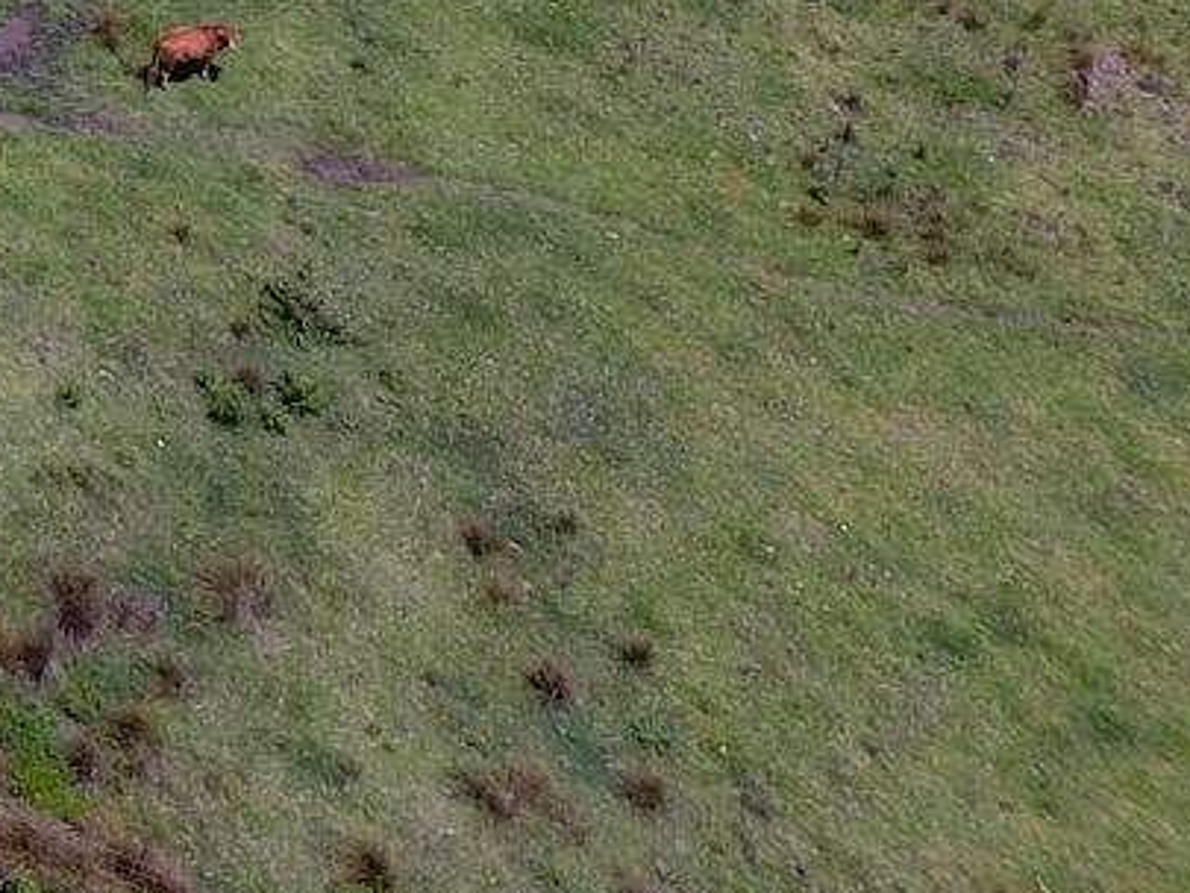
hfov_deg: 20.3
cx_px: -843
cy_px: -724
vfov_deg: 16.6
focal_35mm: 74
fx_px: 2545
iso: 100
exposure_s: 1/904
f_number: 2.8
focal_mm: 3.61
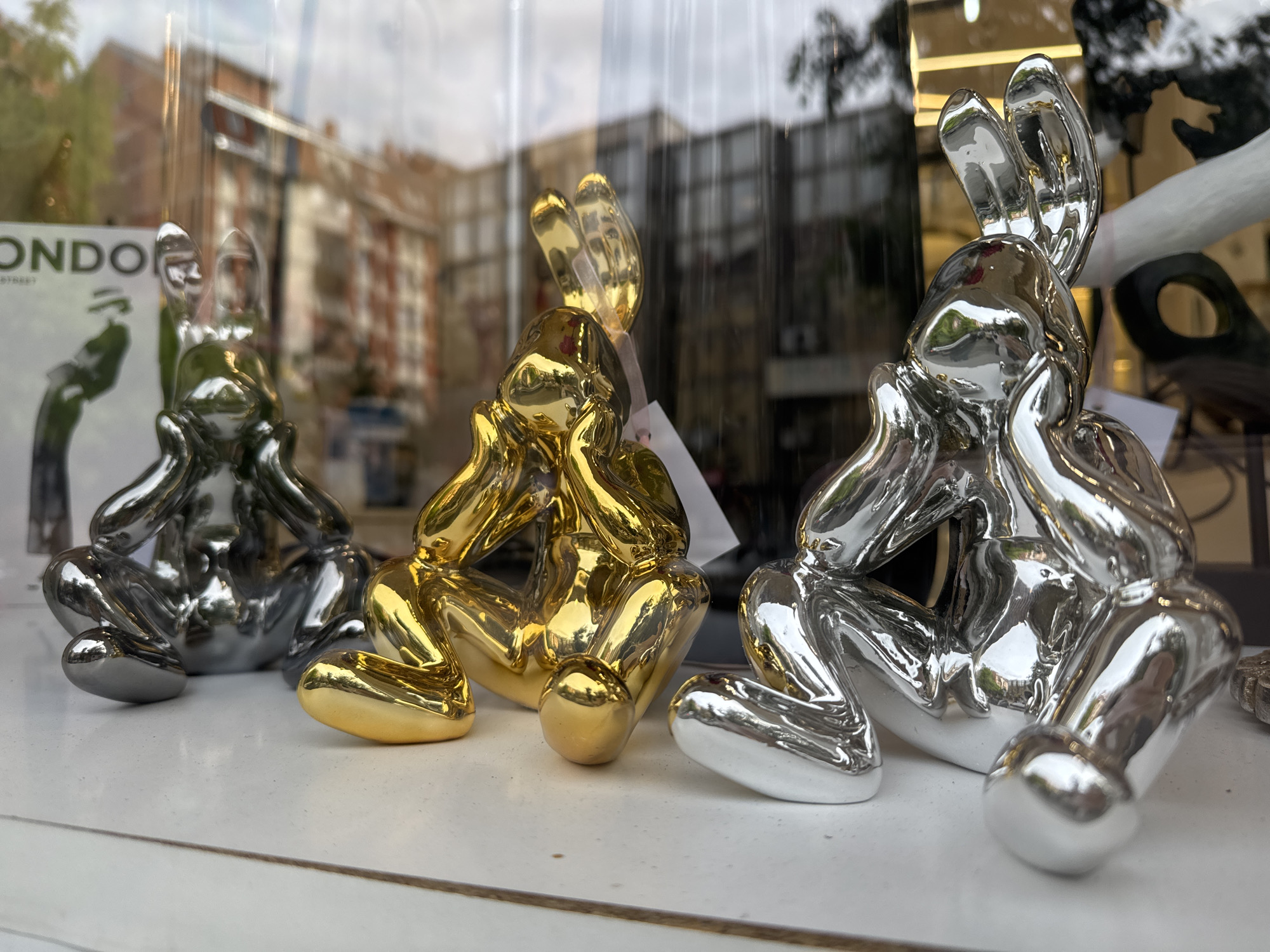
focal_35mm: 24
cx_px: 635
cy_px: 476
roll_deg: +0.3
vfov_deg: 56.8
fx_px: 881
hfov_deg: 71.6
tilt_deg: +2.6
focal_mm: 6.76
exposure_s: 1/522
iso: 80
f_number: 1.78
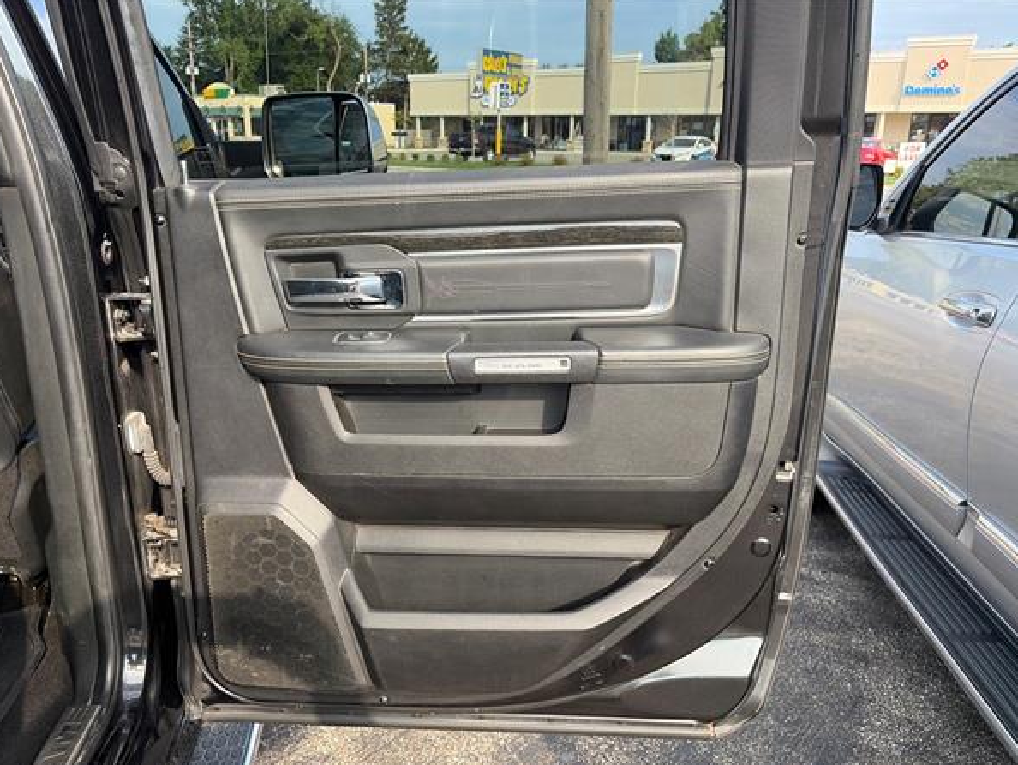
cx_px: 483
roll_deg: -3.5
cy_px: 407
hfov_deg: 63.4
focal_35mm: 28
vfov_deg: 49.7
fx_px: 824
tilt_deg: -15.7
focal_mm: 5.96
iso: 64
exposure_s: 1/701
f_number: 1.6
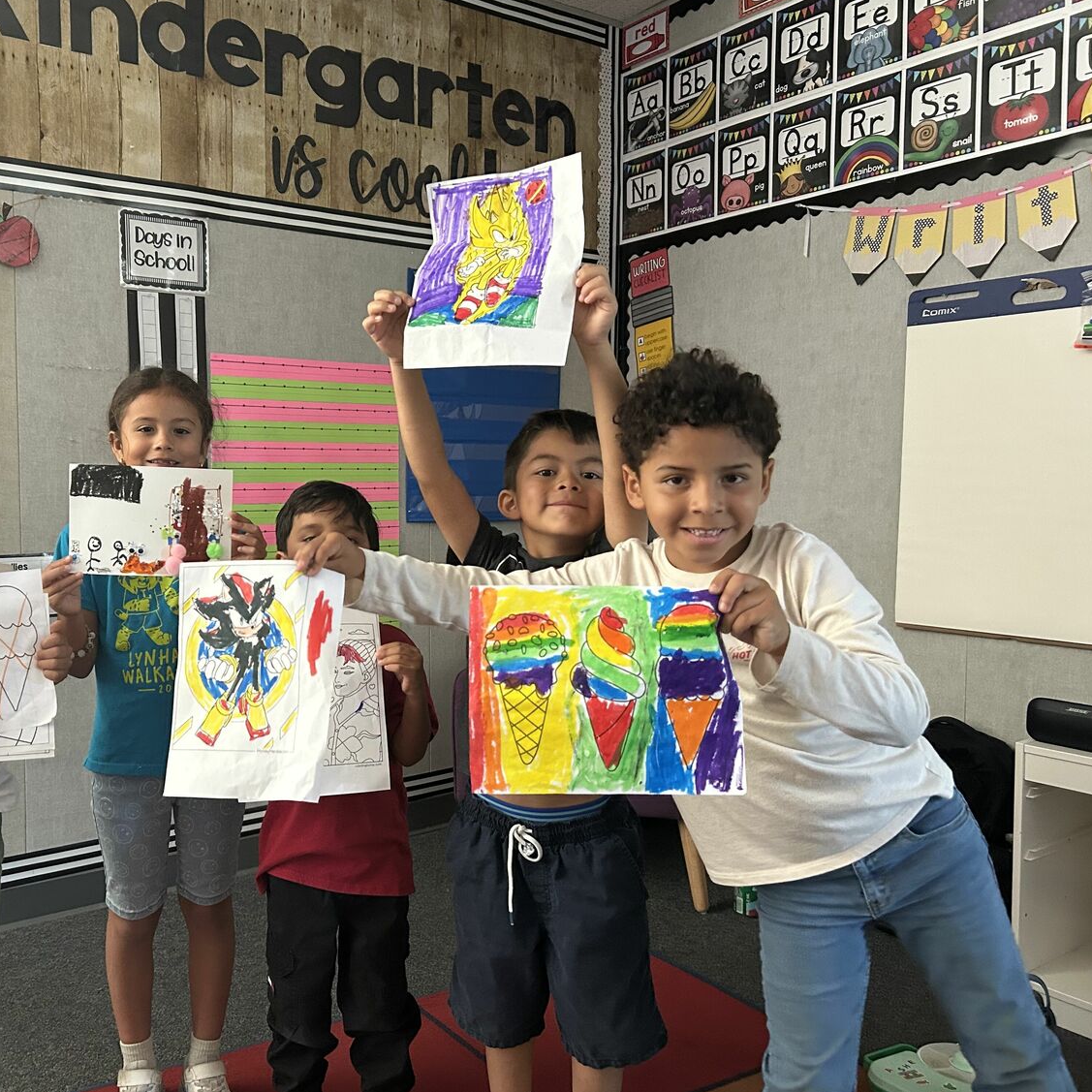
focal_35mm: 31
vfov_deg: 52.5
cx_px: 390
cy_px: 543
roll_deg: +0.0
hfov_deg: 51.8
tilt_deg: -3.6
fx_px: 1106
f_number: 1.5
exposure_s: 1/60
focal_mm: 5.7
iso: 400
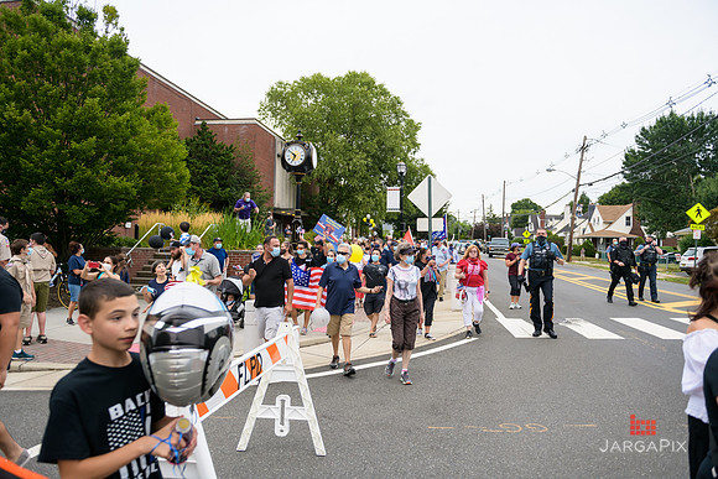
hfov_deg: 73.7
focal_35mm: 24
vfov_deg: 53.2
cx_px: 359
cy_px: 240
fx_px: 479
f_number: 3.2
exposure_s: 1/640
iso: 200
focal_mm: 24
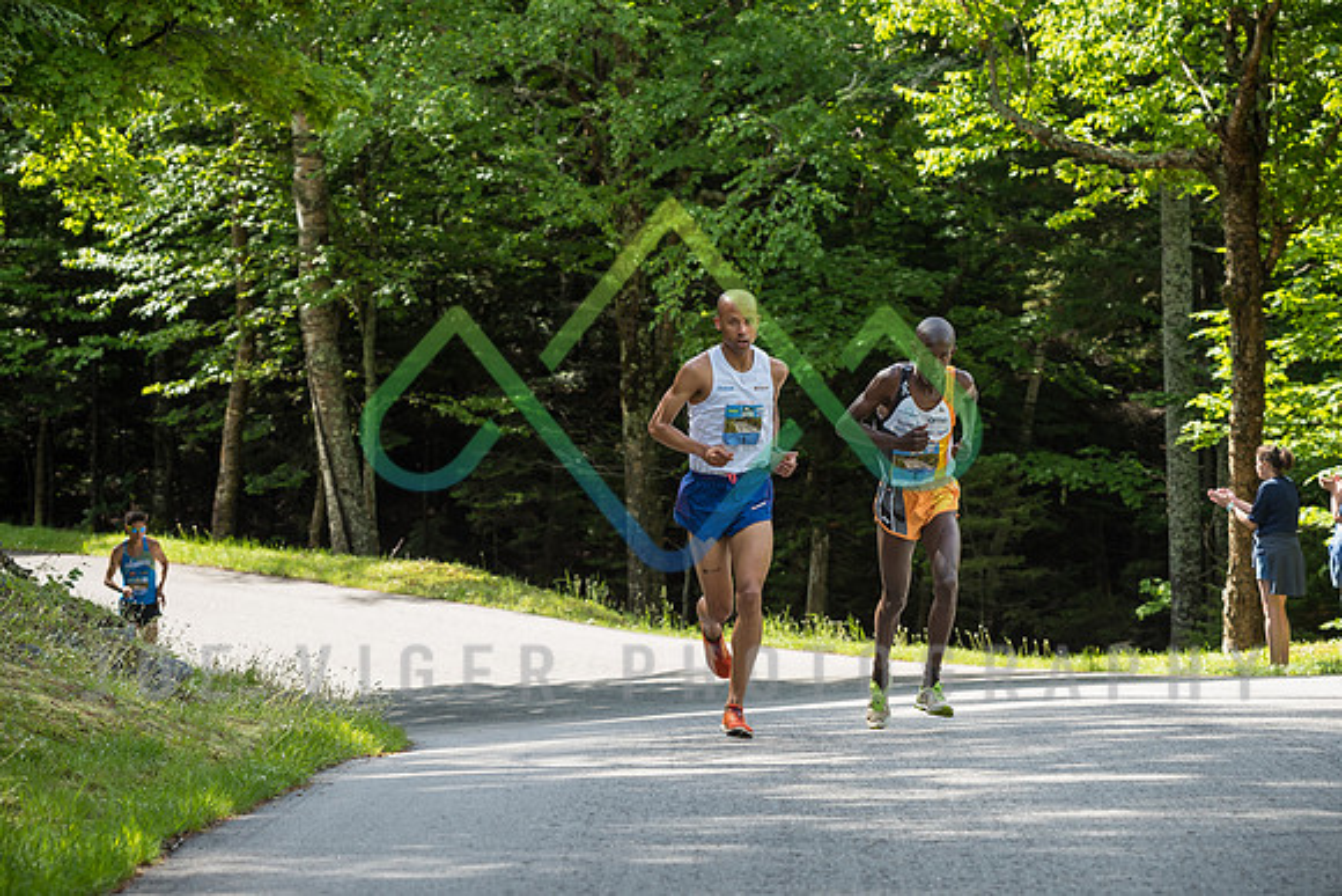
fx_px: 5724
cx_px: 847
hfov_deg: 13.4
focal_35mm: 154
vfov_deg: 8.9
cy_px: 625
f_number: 5.6
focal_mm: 110
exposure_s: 1/250
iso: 200
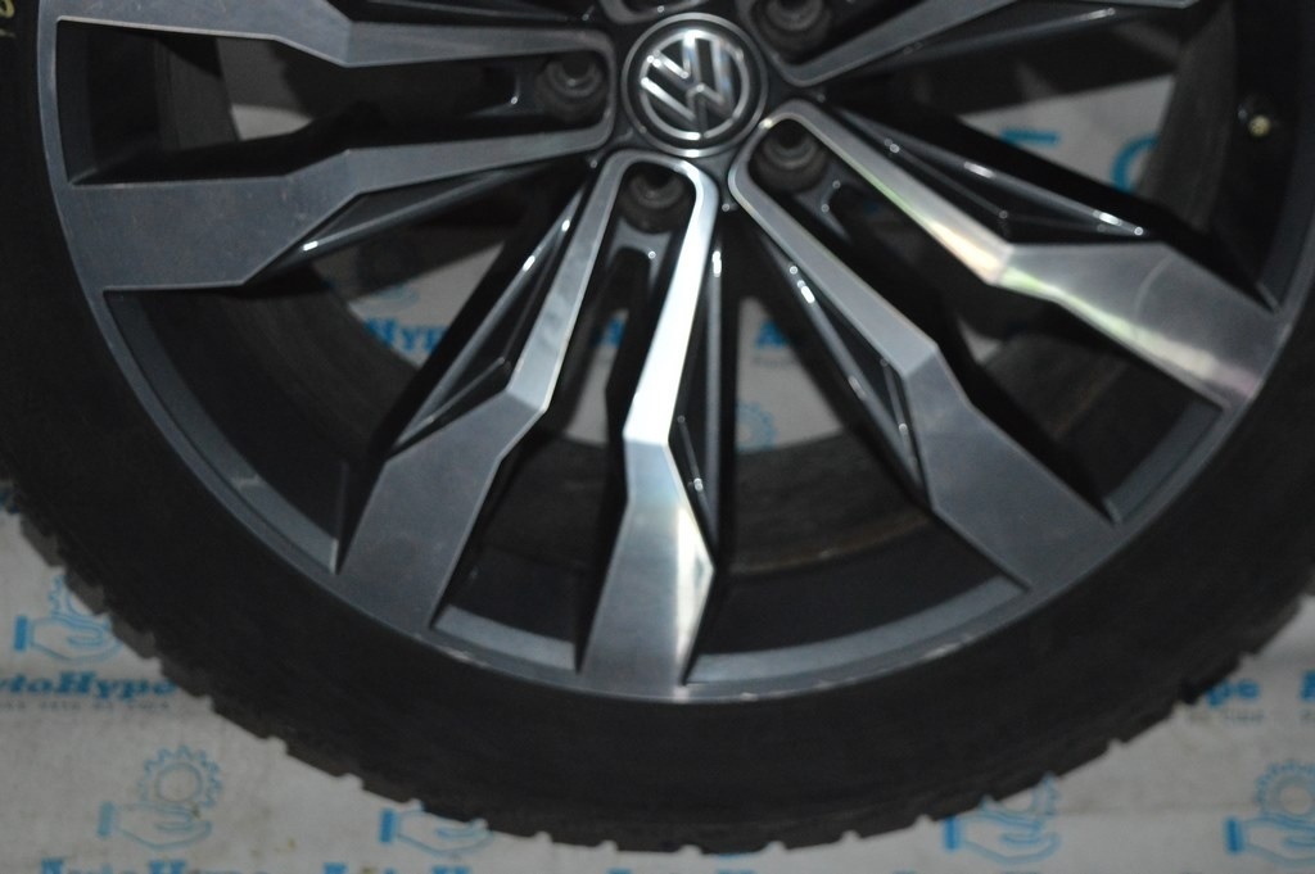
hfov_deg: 29.3
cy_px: 437
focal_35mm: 69
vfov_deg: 19.7
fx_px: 2518
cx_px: 658
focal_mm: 46
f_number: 5
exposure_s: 1/60
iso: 3200
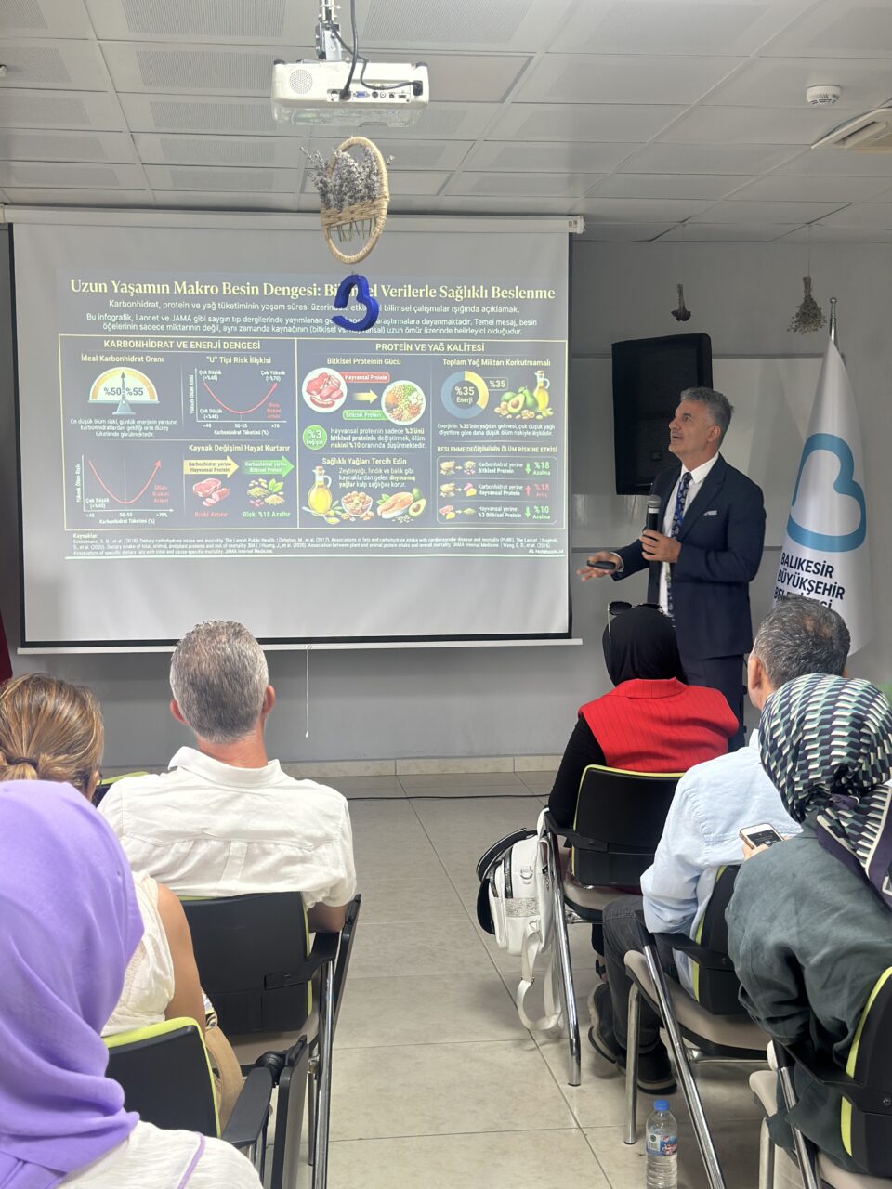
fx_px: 1649
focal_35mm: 48
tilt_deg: -3.8
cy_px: 594
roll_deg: -0.4
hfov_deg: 30.3
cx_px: 446
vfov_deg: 39.7
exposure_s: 1/50
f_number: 1.78
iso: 160
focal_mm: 6.86
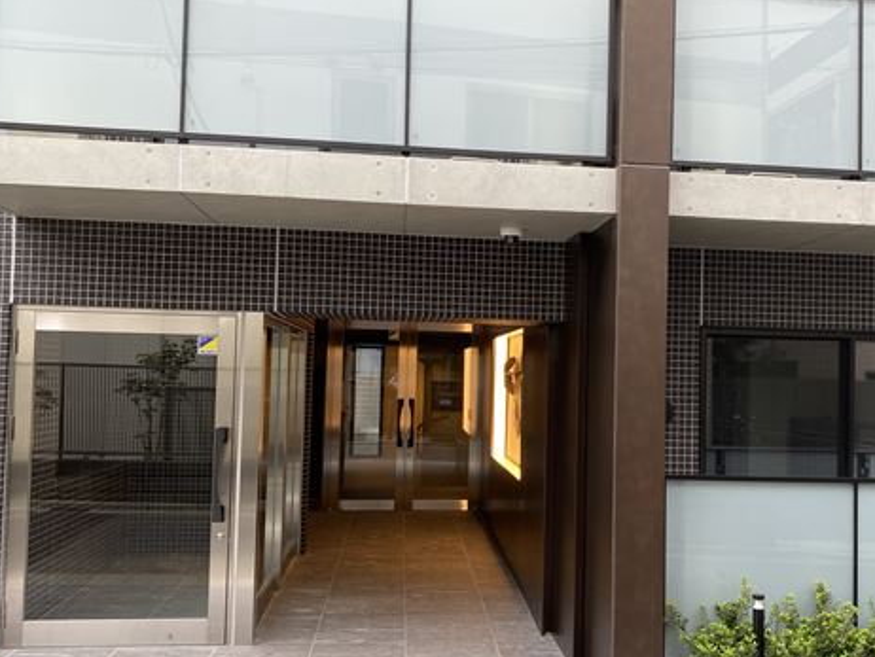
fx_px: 910
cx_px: 528
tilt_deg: +1.9
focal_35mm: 36
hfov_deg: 51.0
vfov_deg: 39.7
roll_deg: -0.9
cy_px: 356
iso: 64
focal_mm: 4.25
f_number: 1.8
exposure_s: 1/122
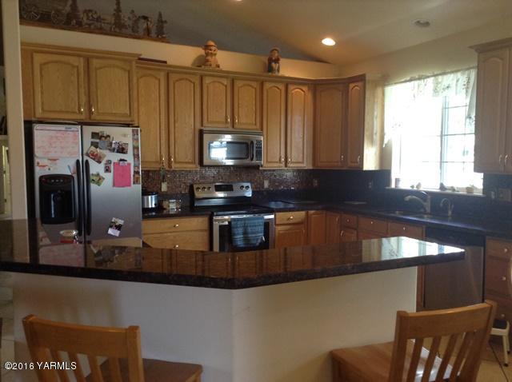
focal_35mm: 33
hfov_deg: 55.4
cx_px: 256
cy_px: 191
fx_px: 487
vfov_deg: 42.8
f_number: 2.4
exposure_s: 1/24
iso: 64
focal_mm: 3.3
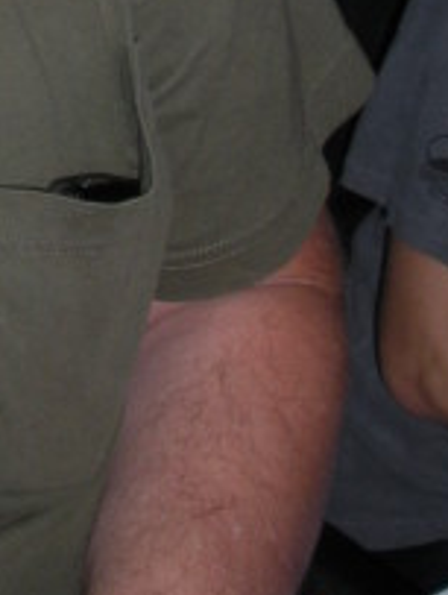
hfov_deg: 9.6
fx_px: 2597
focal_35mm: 151
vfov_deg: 12.3
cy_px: -339
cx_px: -237
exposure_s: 1/60
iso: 73
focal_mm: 6.3
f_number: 3.5
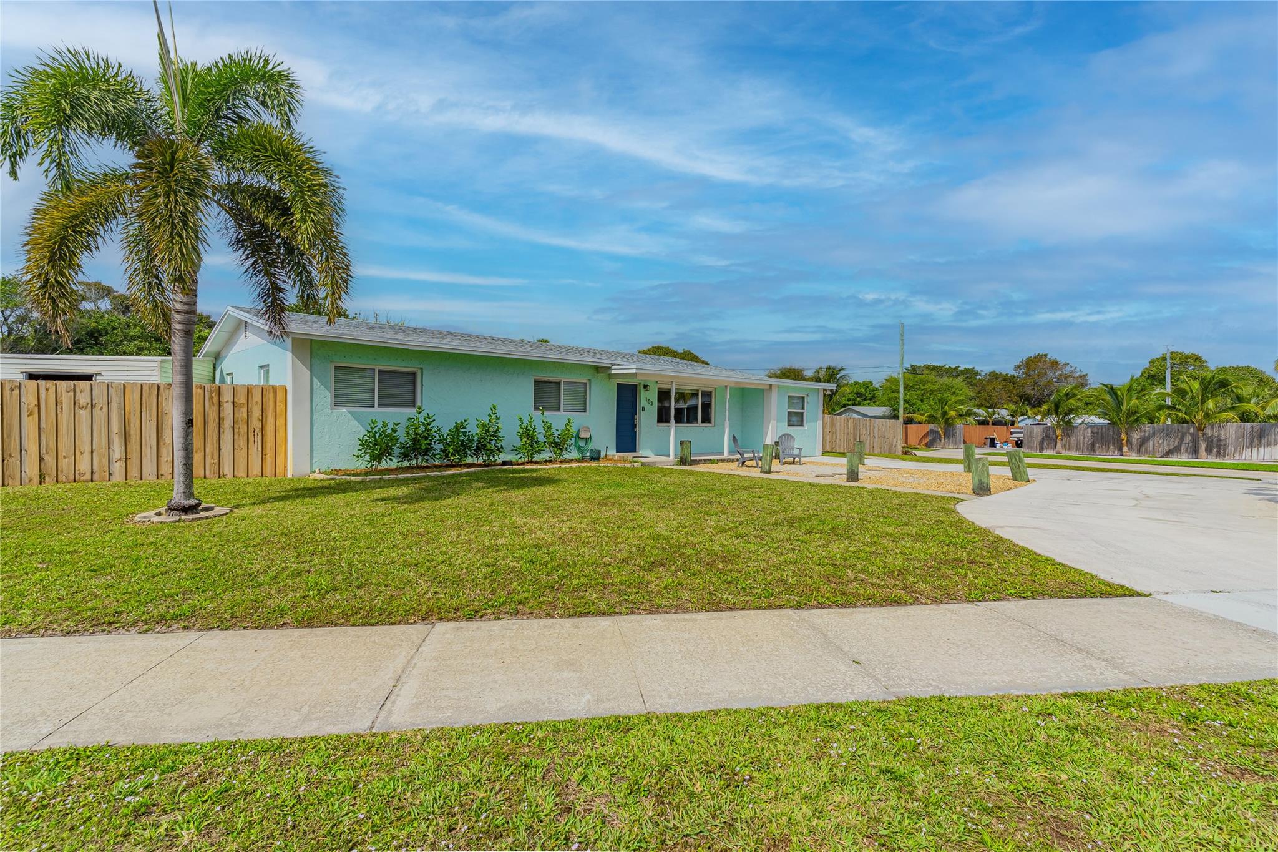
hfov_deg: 93.3
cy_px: 426
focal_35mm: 17
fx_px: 603
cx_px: 639
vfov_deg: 70.4
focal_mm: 17
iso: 200
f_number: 8
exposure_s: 1/6400
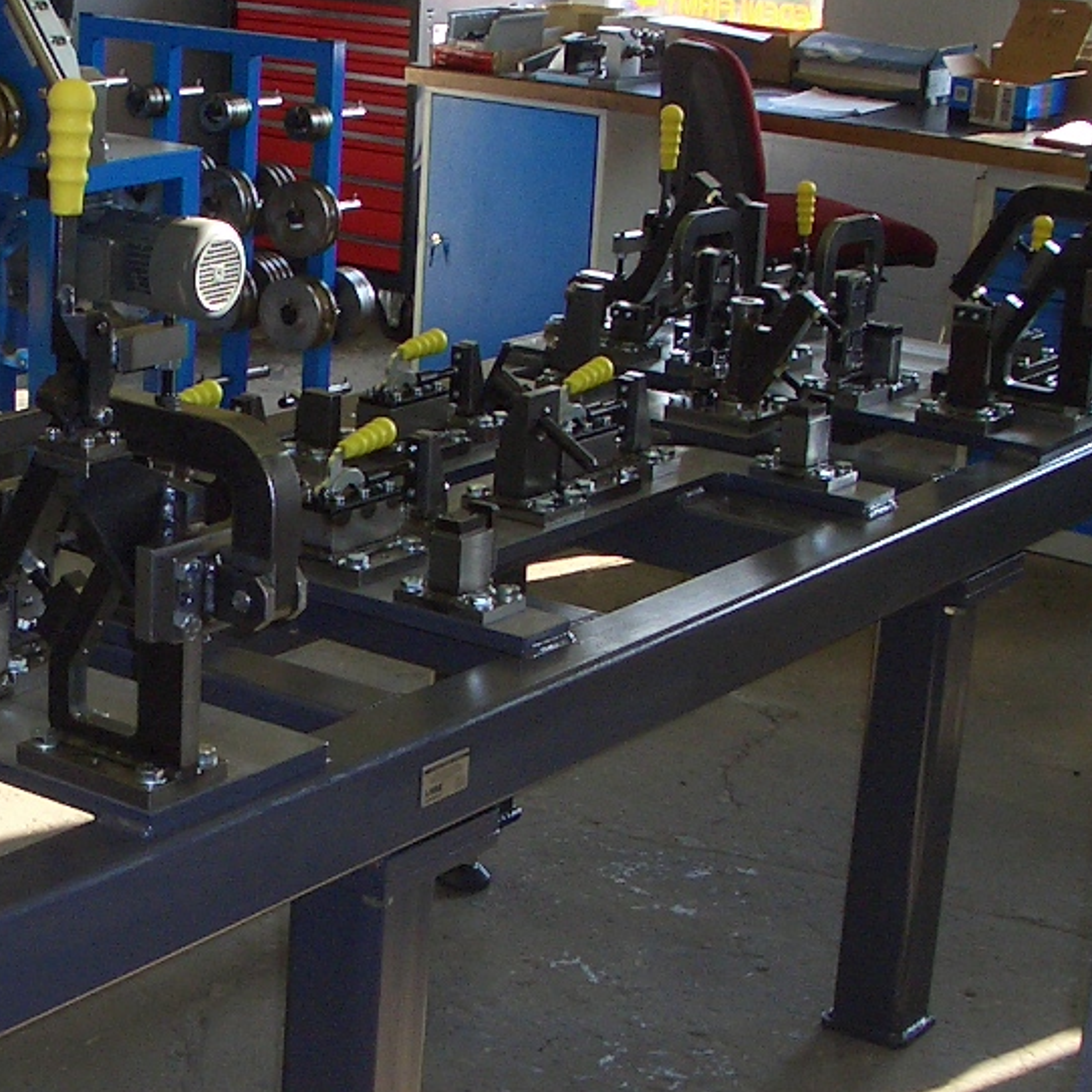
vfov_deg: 23.7
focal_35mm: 73
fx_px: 2605
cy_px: 566
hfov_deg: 23.2
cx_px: 157
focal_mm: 5.8
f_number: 4.3
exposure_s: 1/80
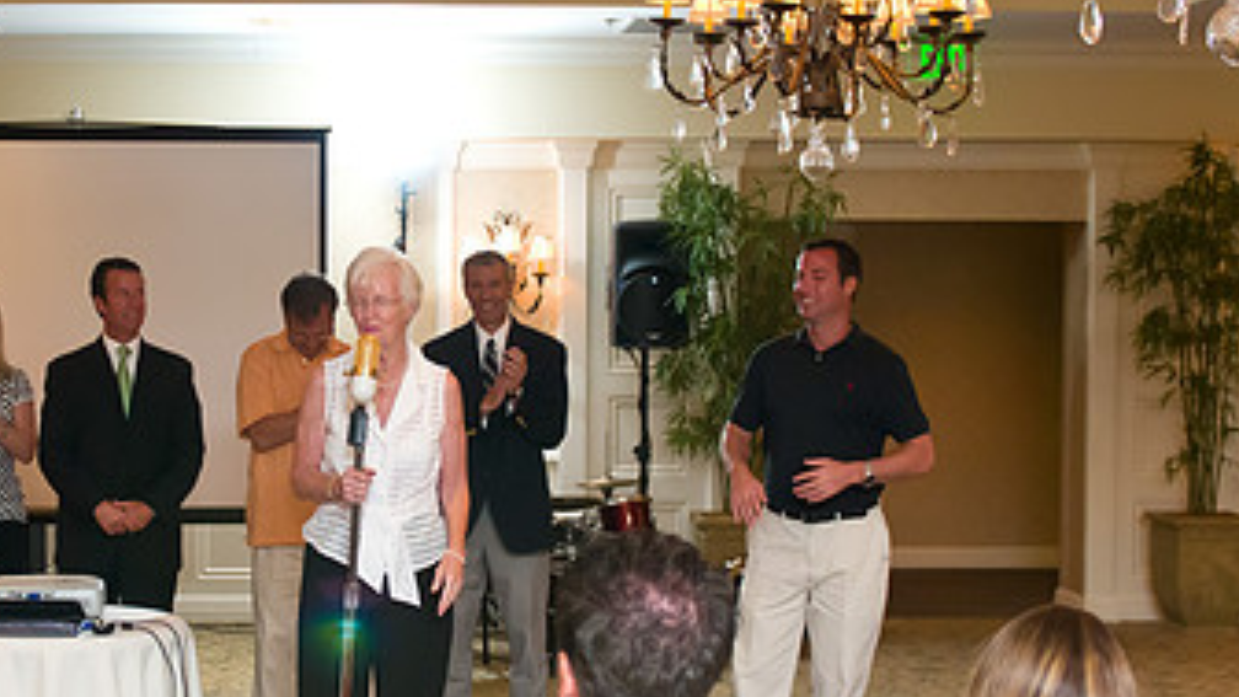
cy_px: 385
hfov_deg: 32.0
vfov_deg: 18.5
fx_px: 2135
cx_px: 369
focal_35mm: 65
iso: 1250
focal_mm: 24
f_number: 3.2
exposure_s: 1/160
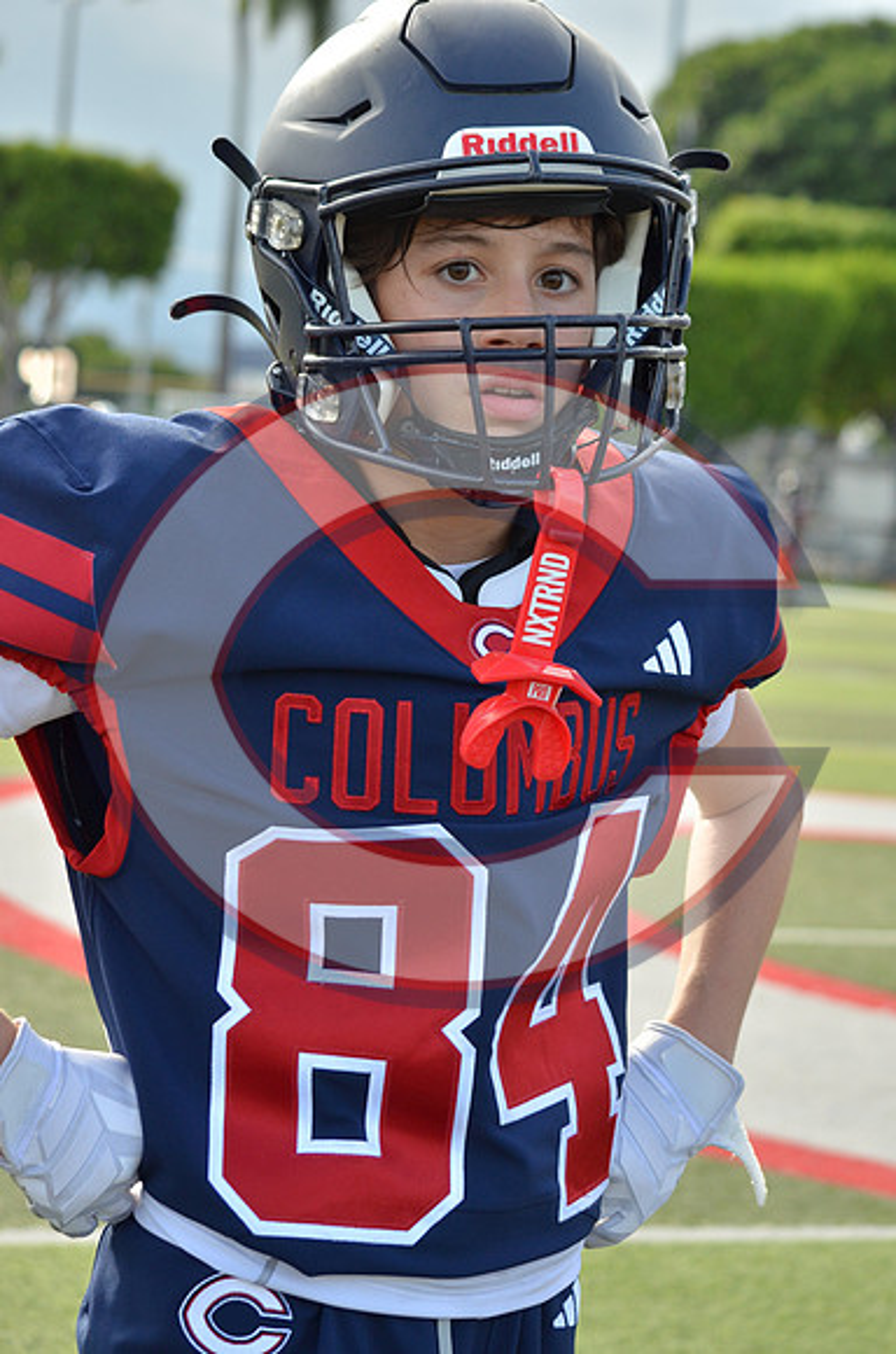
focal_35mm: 98
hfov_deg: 14.0
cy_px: 677
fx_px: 3657
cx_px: 448
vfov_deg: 21.0
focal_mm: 65
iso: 500
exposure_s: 1/640
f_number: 6.3
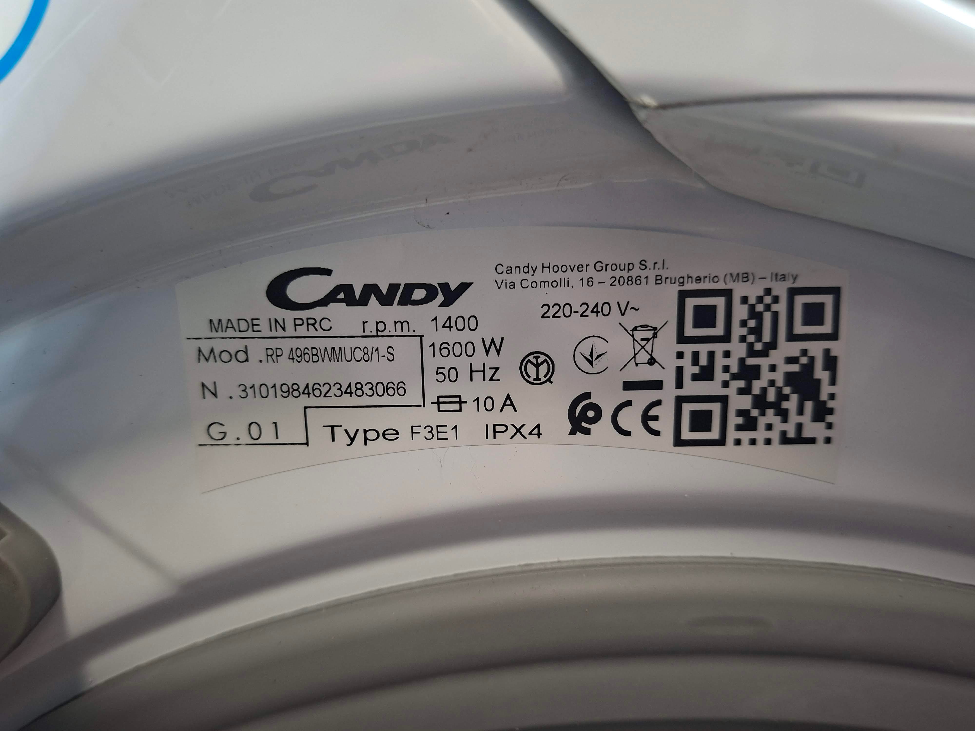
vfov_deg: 58.9
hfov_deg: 73.9
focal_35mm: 23
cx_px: 488
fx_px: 648
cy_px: 366
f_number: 1.8
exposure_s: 1/24
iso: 400
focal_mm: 5.54
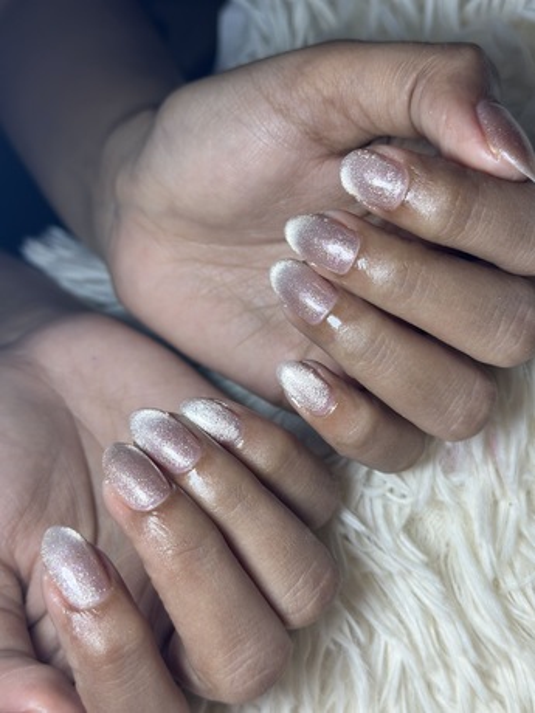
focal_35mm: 48
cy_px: 356
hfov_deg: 30.3
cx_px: 268
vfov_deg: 39.7
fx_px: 989
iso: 80
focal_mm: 6.86
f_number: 1.78
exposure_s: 1/1030
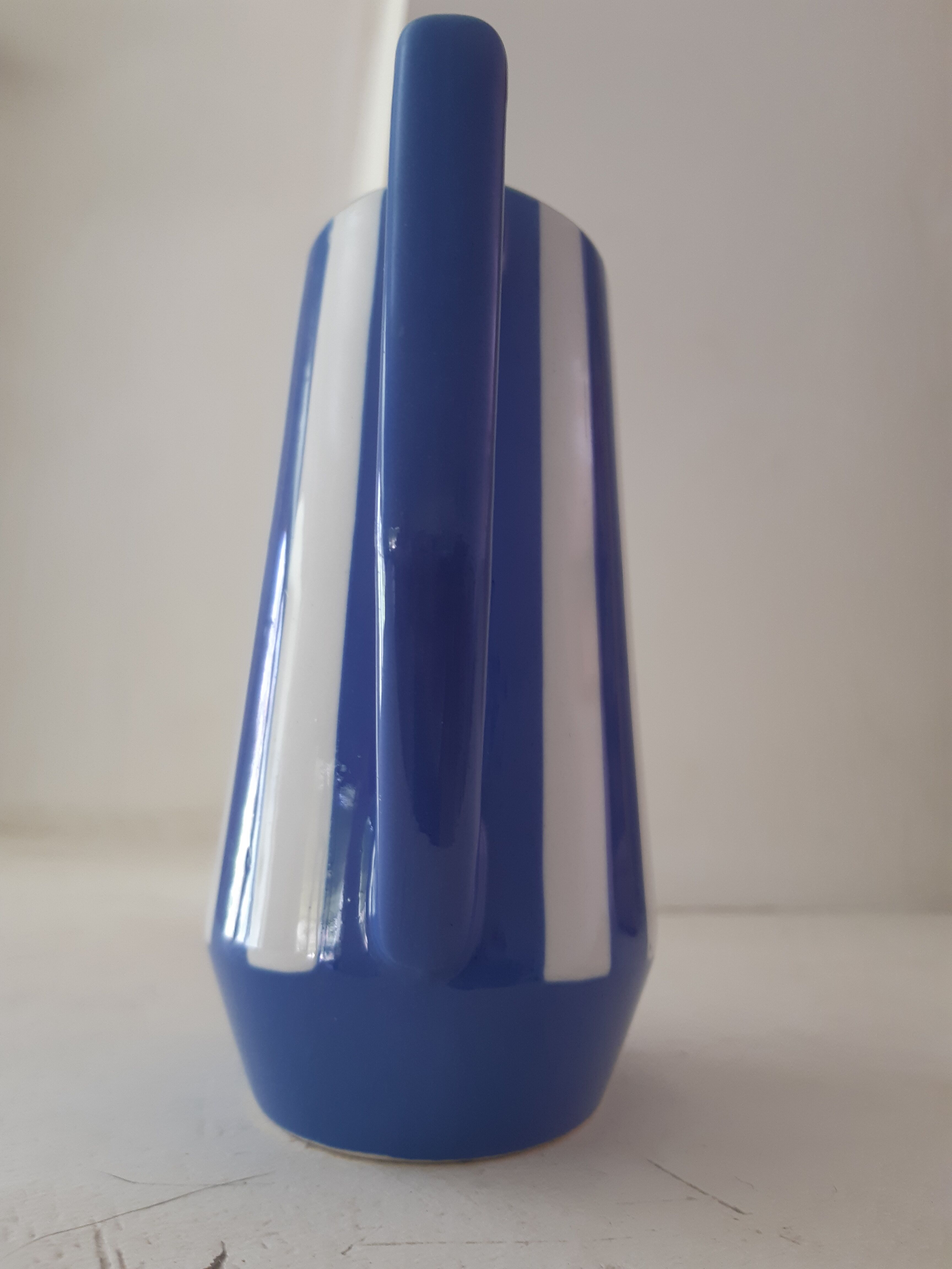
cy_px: 634
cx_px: 476
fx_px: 953
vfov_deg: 67.3
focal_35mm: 26
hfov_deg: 53.1
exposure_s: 1/50
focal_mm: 3.92
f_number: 1.7
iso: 80
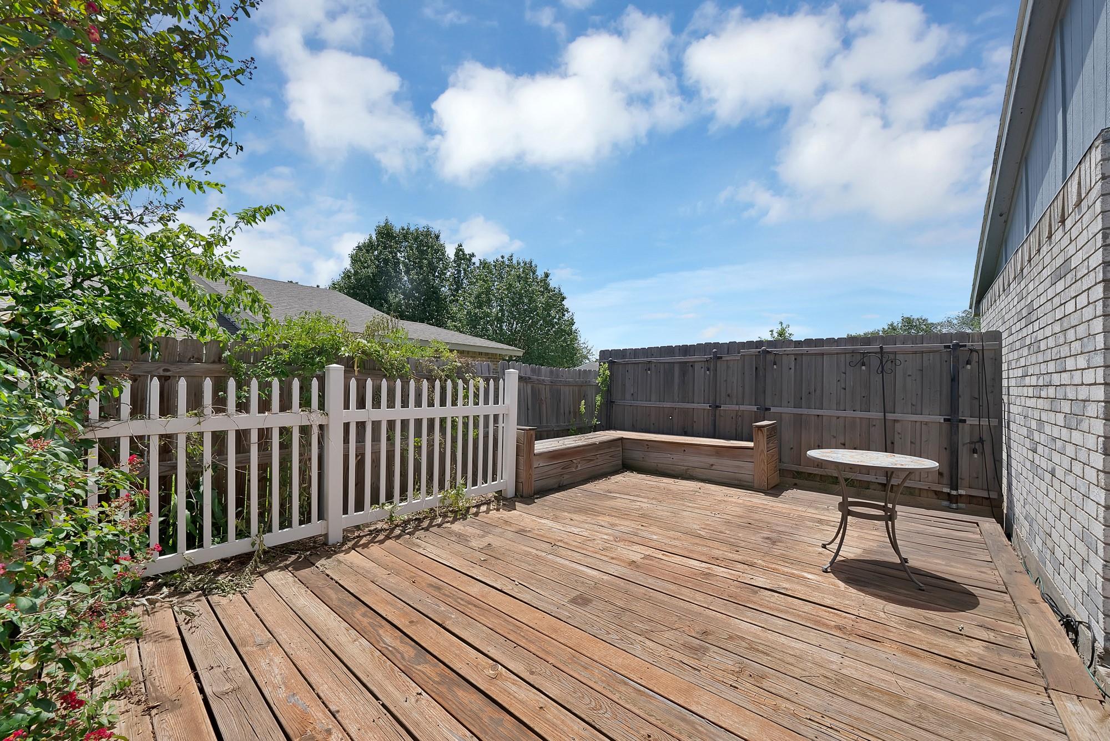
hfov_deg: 108.3
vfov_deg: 85.5
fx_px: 401
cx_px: 555
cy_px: 370
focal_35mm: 13
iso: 640
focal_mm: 13
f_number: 9
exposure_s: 1/200
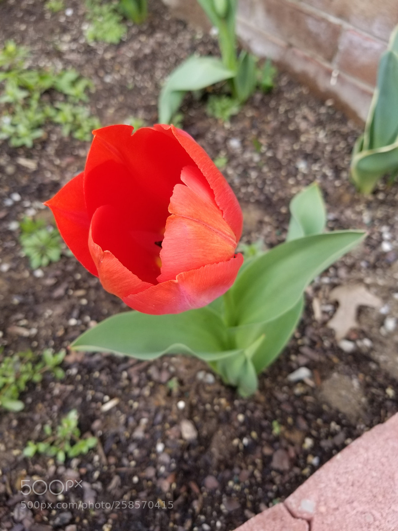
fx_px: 399
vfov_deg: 67.3
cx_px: 199
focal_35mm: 26
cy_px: 266
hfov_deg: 53.1
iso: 50
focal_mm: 4.25
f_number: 1.7
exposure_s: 1/469
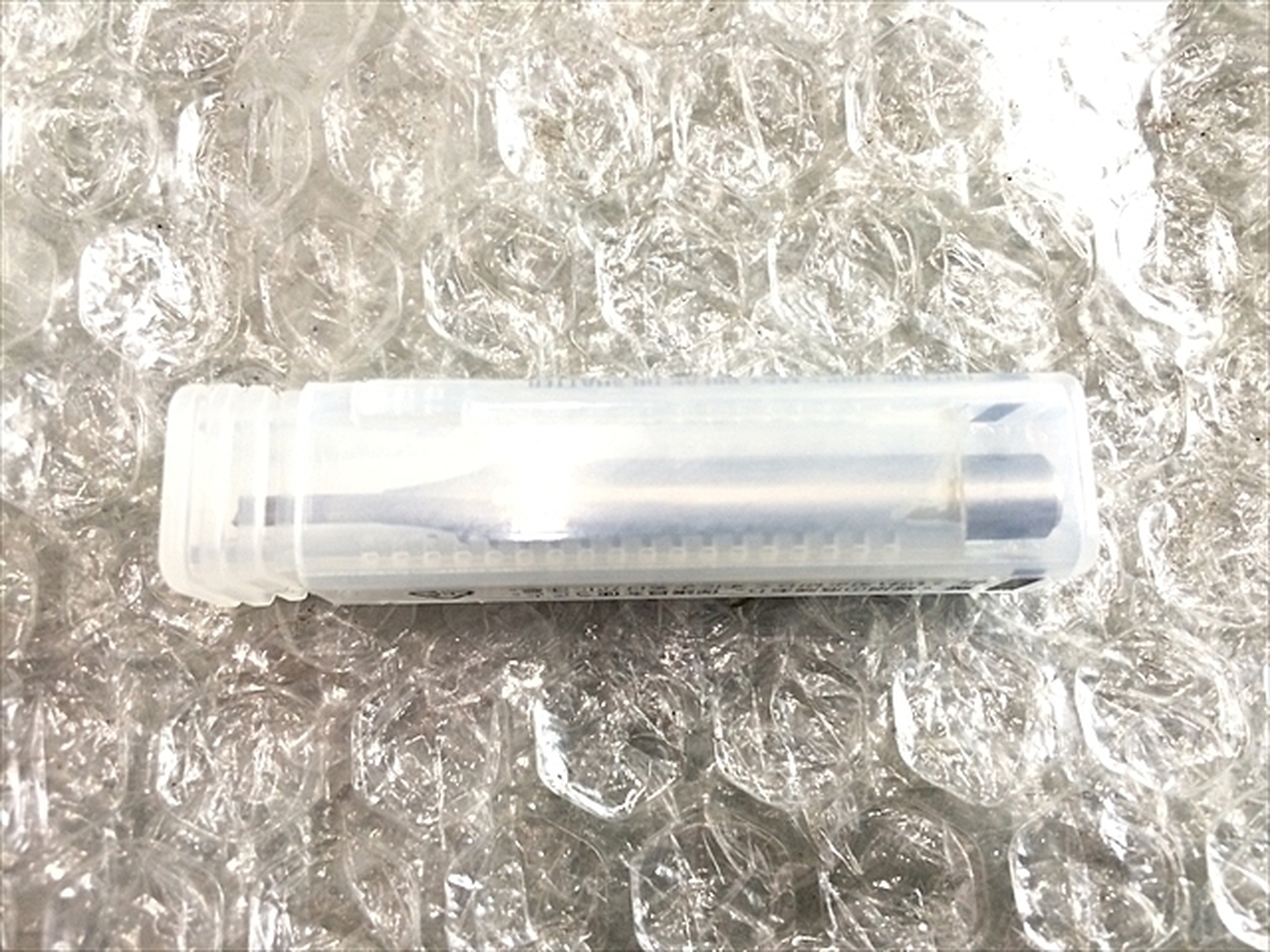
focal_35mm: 29
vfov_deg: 48.2
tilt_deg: -83.4
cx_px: 635
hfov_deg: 61.7
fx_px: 1064
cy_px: 476
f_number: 2.2
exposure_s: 1/30
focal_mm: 4.15
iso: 200
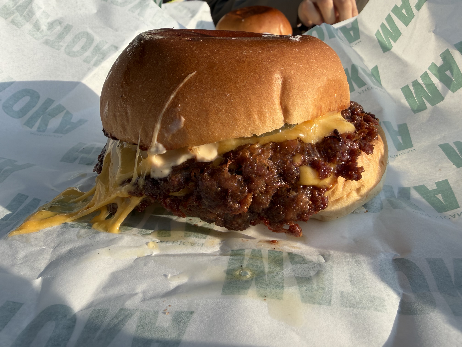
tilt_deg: -27.1
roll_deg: +1.7
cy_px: 174
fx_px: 347
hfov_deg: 67.3
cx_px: 231
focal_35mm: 26
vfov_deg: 53.1
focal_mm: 2.22
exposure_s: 1/777
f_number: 2.2
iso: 32
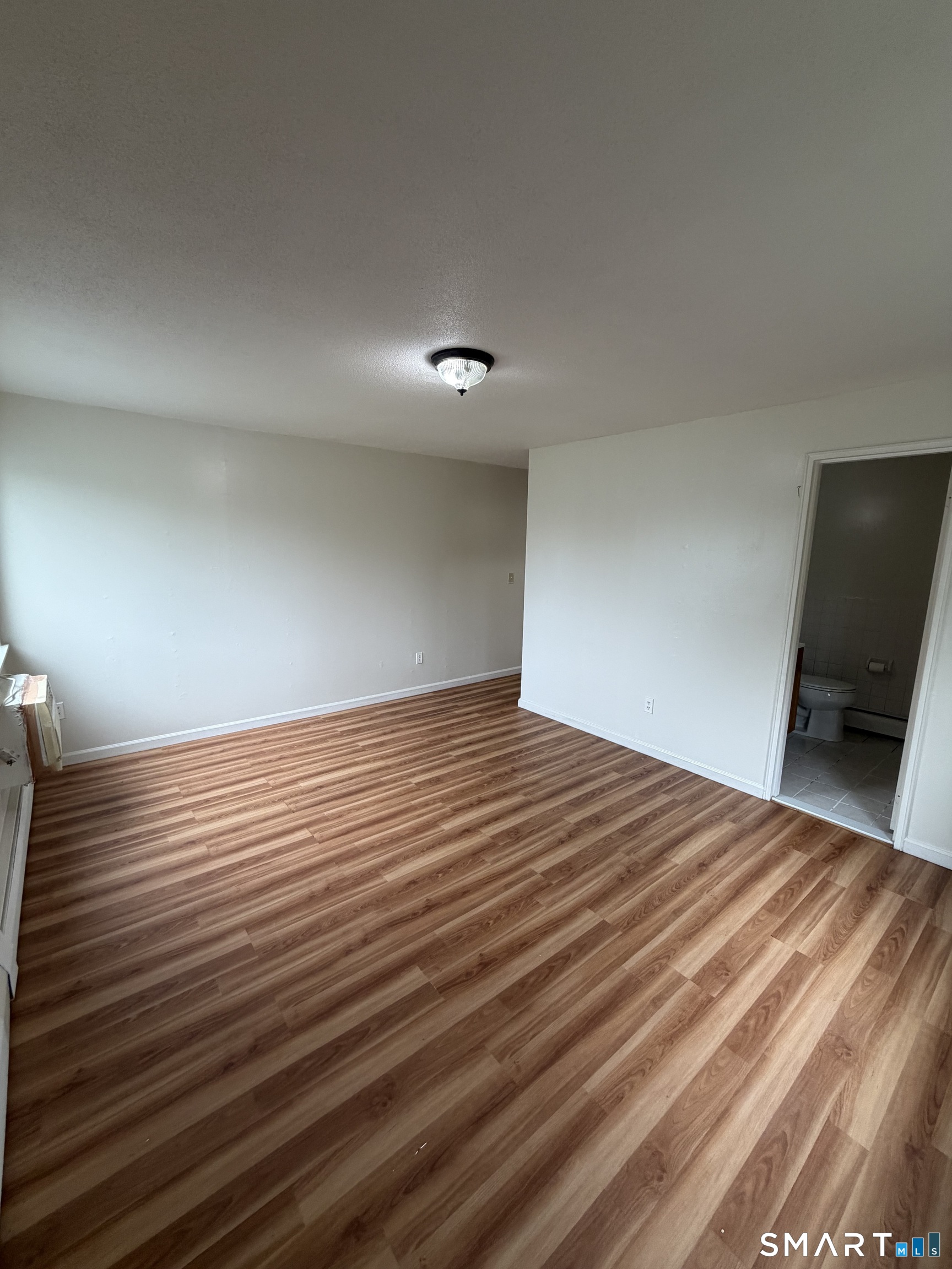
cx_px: 476
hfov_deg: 85.7
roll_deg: -1.3
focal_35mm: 14
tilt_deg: -10.8
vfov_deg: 102.1
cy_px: 634
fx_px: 513
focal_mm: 2.22
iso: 250
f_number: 2.2
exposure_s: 1/120
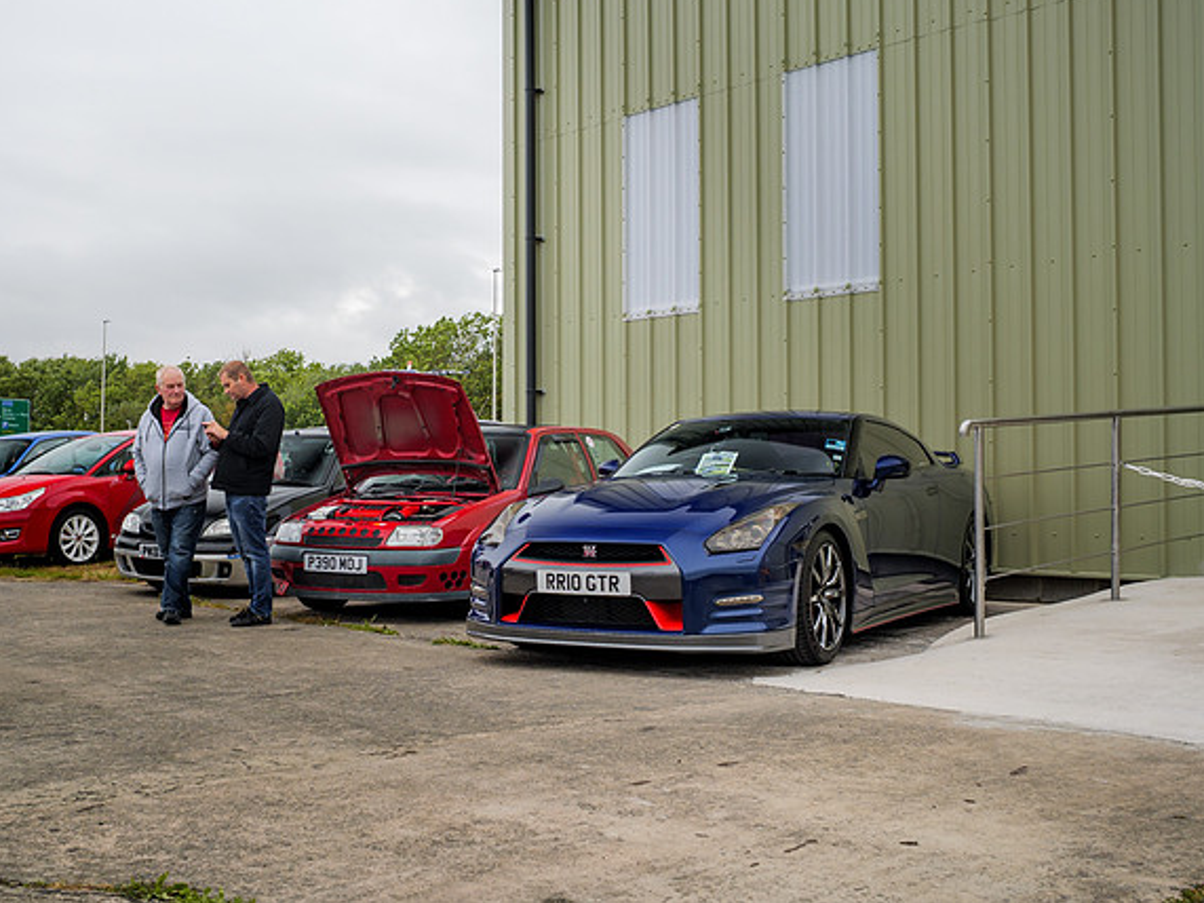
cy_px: 450
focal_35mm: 41
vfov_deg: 35.1
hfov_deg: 45.7
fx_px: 1426
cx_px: 540
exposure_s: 1/320
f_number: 3.7
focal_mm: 18
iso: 200
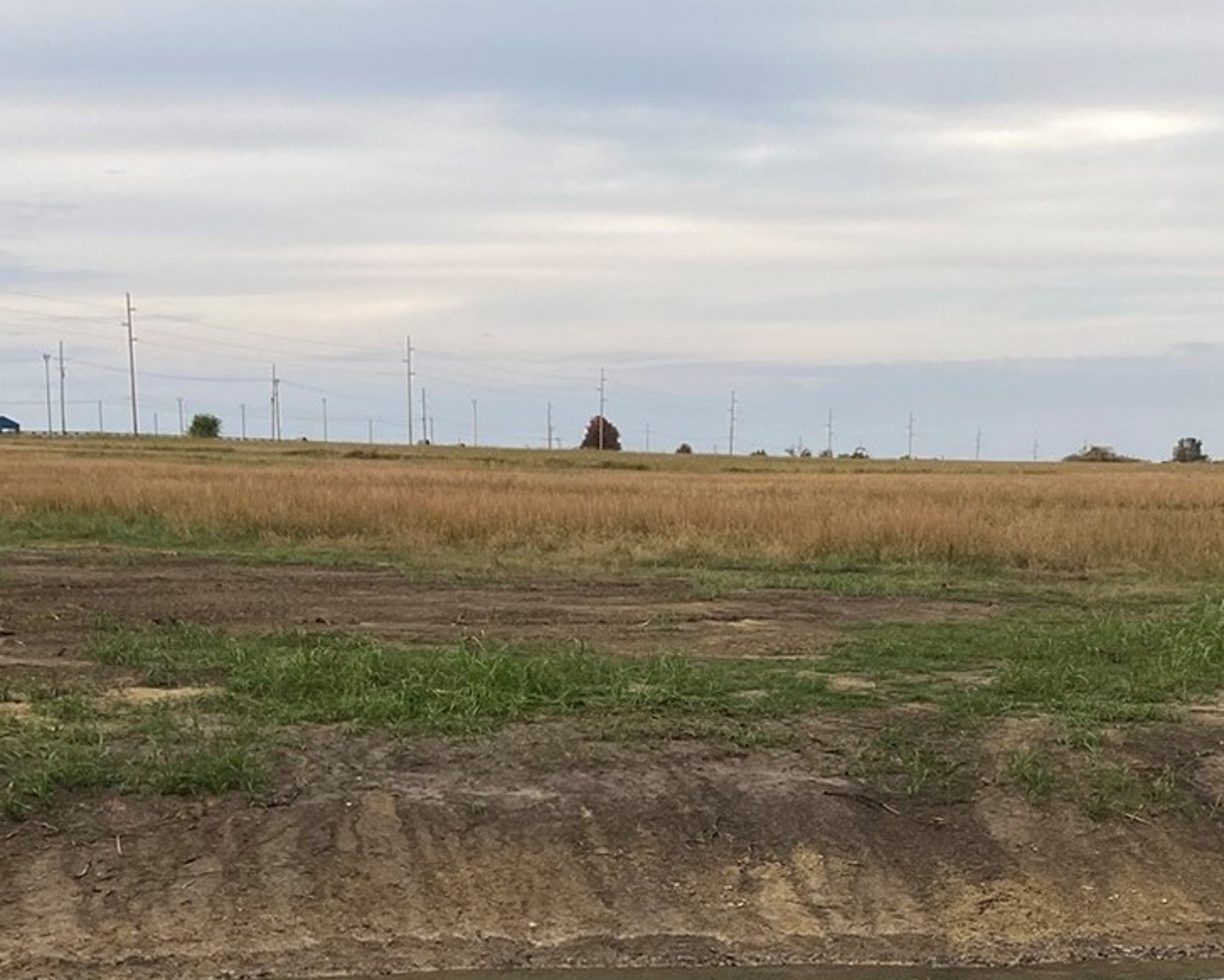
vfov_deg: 21.7
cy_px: 1071
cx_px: 881
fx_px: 2428
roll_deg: -1.4
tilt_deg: -14.1
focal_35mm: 67
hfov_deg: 28.0
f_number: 1.8
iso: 32
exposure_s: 1/582
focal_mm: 4.25
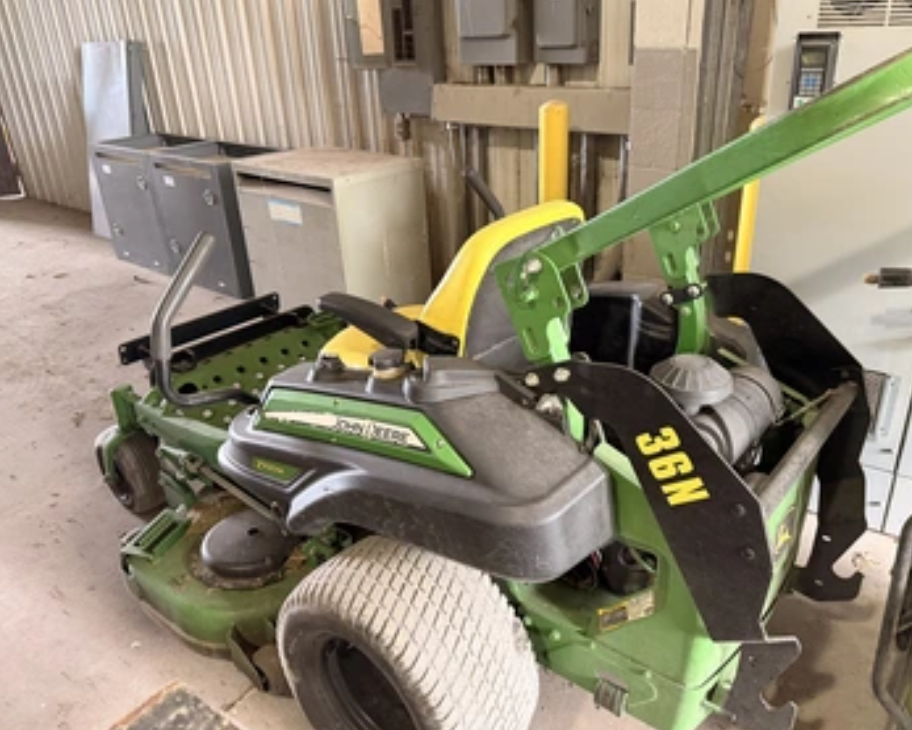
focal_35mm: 27
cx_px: 486
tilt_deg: -24.1
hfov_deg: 64.0
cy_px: 373
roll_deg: +3.0
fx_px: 729
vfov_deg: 53.2
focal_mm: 6.76
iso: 500
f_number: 1.78
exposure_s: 1/60
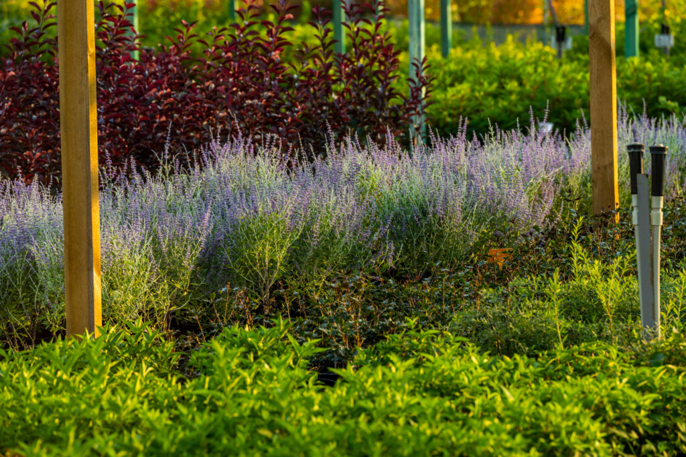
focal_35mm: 200
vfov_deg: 6.9
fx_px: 3811
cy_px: 228
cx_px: 343
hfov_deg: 10.3
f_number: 6.7
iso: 400
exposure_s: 1/125
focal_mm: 200
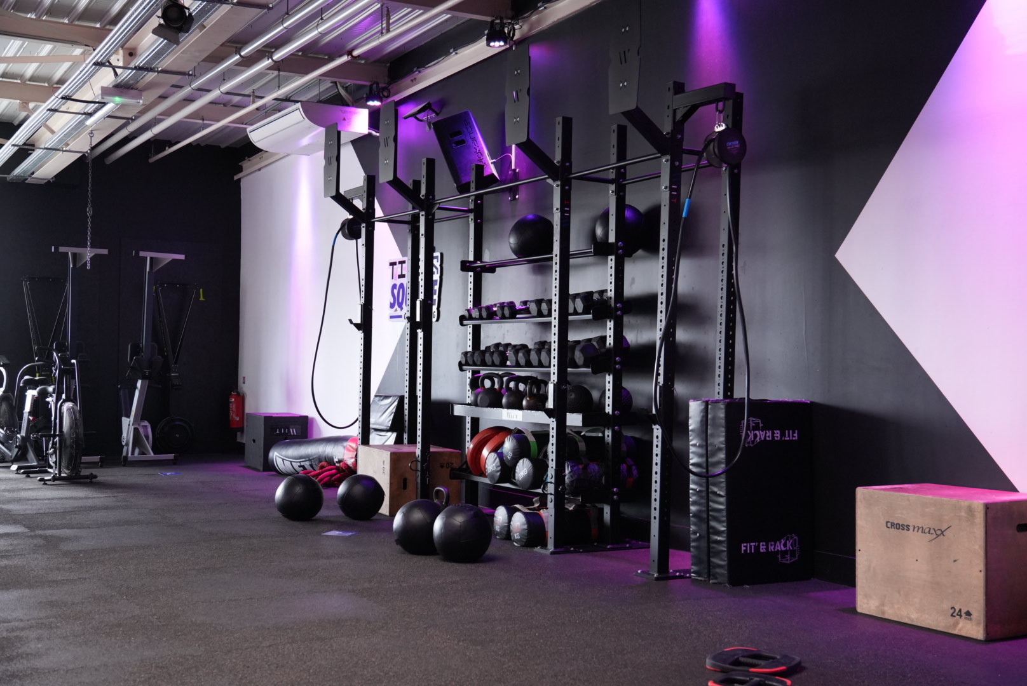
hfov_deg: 47.9
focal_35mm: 40
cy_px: 343
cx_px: 514
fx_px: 1156
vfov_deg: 33.1
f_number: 2.8
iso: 1600
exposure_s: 1/125
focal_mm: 27
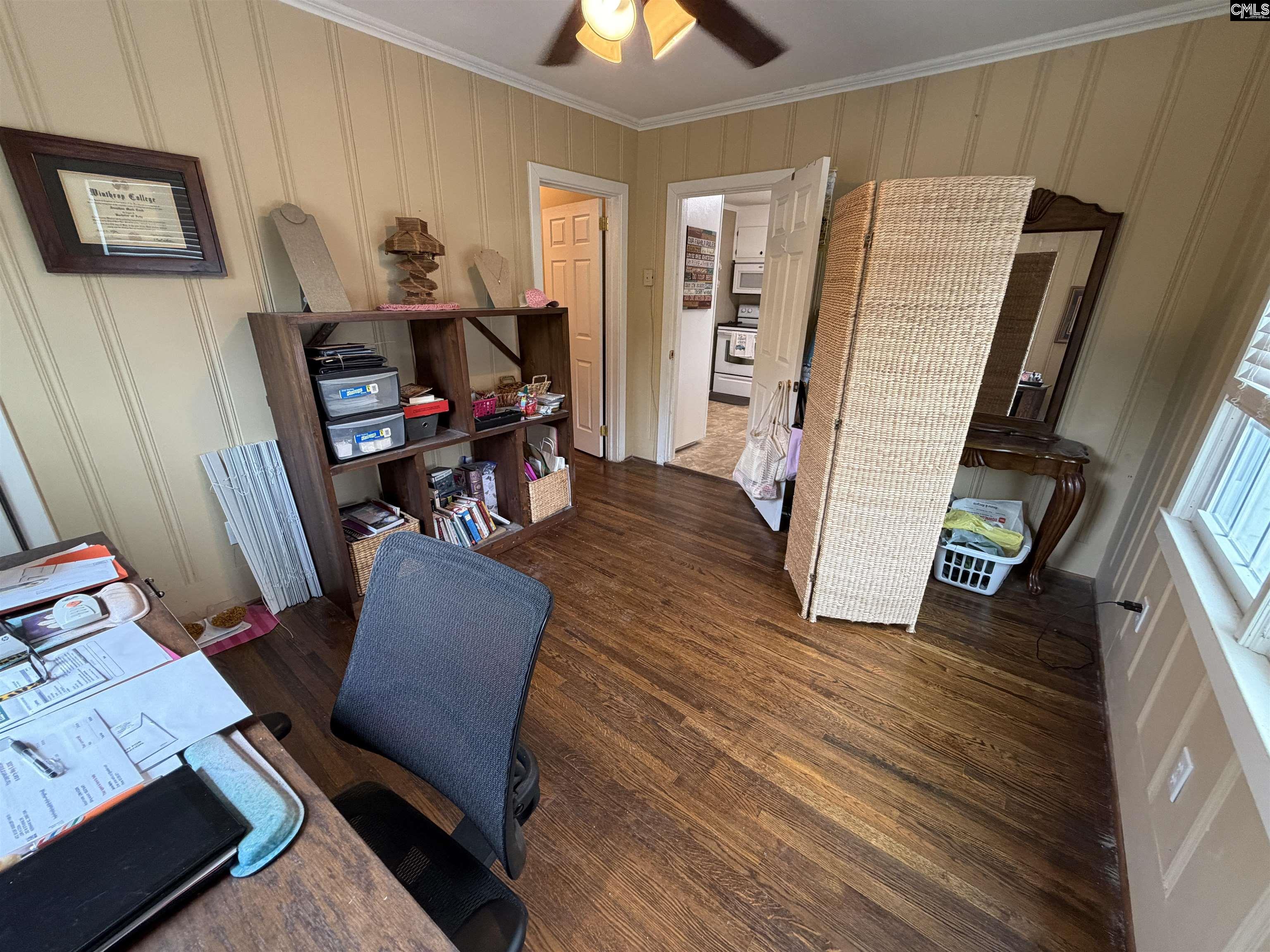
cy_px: 476
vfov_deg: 85.7
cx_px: 635
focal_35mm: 14
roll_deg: -1.0
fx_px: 514
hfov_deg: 102.1
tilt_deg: -21.1
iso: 250
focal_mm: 2.22
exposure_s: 1/60
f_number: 2.2
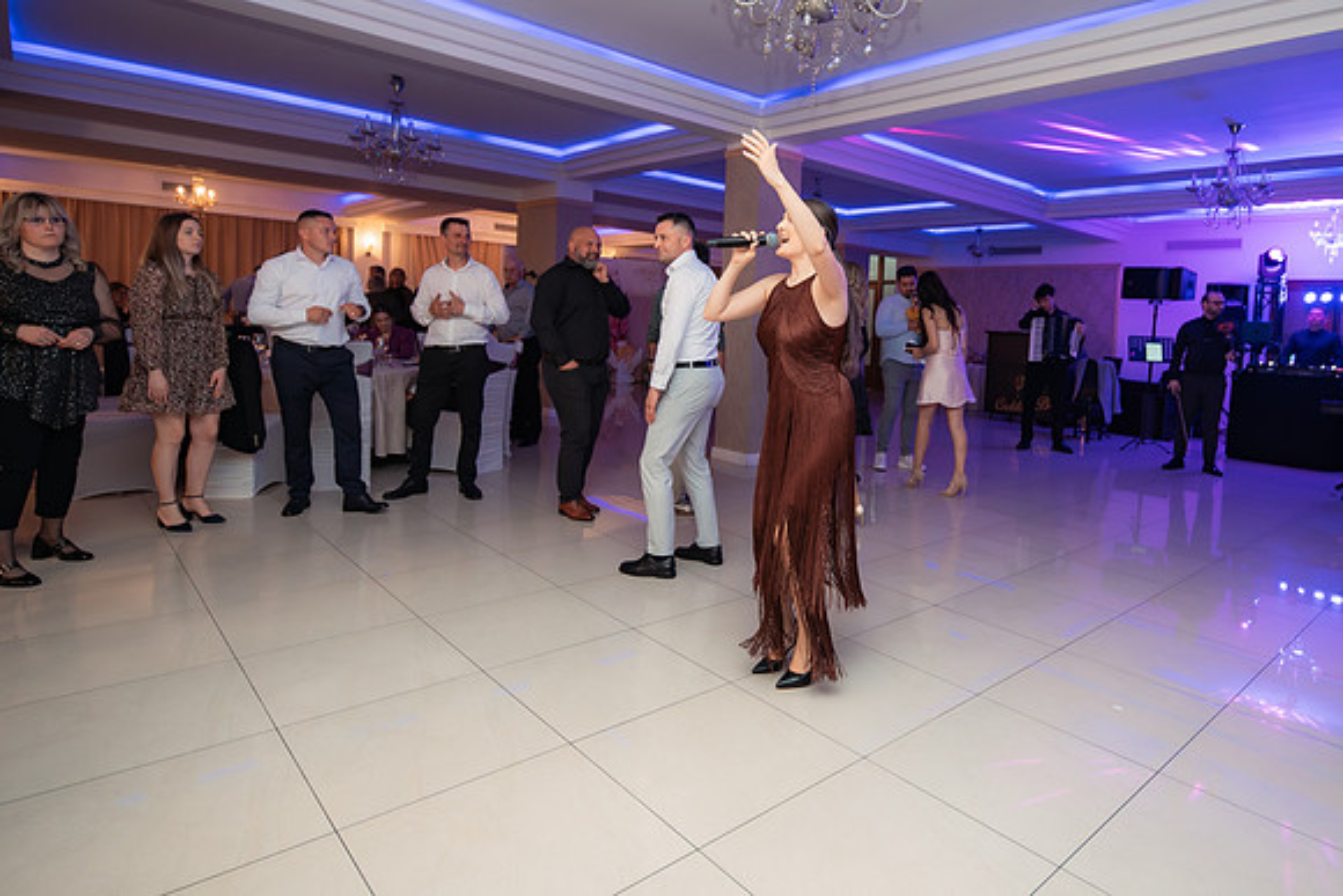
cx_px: 799
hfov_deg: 82.1
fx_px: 759
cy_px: 371
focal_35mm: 20
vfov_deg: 60.7
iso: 1600
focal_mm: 17
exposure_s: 1/200
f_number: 2.8
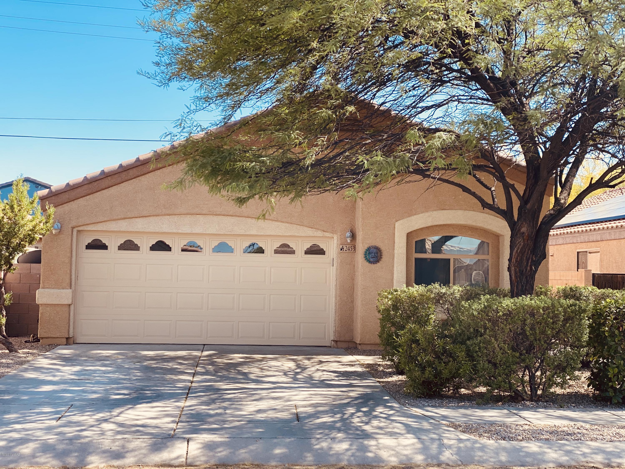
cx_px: 312
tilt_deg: +2.5
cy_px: 234
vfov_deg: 28.0
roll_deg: -1.5
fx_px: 939
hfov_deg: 36.8
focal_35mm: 52
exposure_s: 1/505
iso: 20
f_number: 2
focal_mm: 6
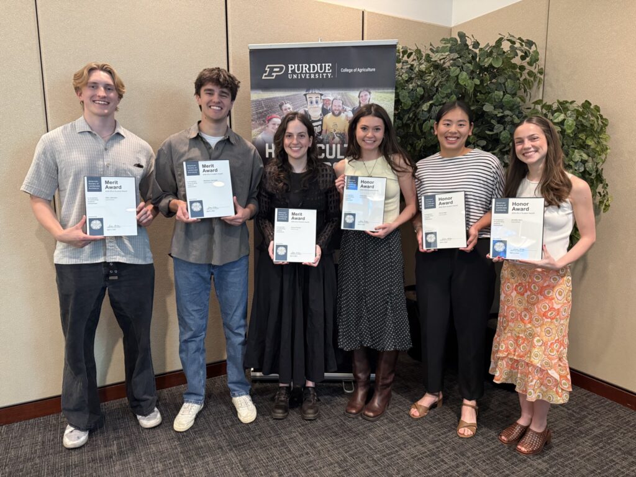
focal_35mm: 24
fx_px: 441
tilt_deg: -8.2
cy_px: 238
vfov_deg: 56.8
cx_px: 318
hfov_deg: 71.6
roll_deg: -0.1
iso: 640
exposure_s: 1/60
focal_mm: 6.76
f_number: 1.78
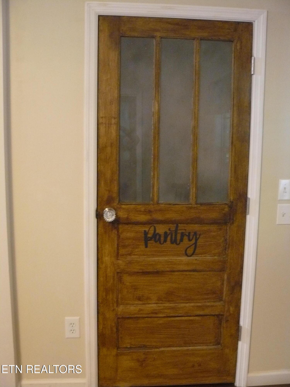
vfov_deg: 51.4
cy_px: 194
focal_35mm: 36
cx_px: 145
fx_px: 402
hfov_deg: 39.7
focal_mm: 6
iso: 400
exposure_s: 1/8
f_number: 2.8
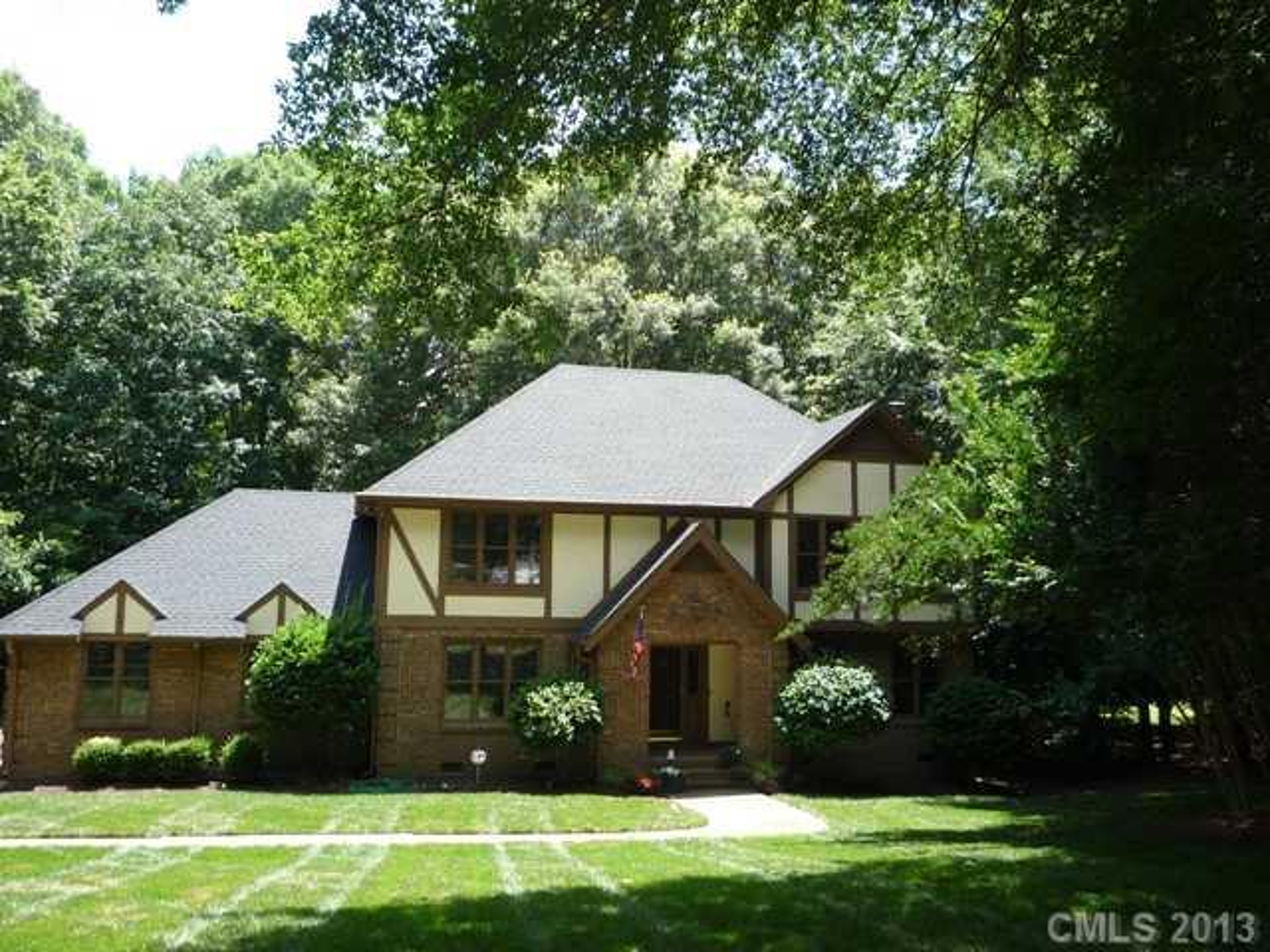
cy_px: 476
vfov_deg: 46.8
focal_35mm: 30
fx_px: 1101
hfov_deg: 60.0
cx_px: 635
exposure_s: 1/250
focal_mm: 4.4
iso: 100
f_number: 2.8
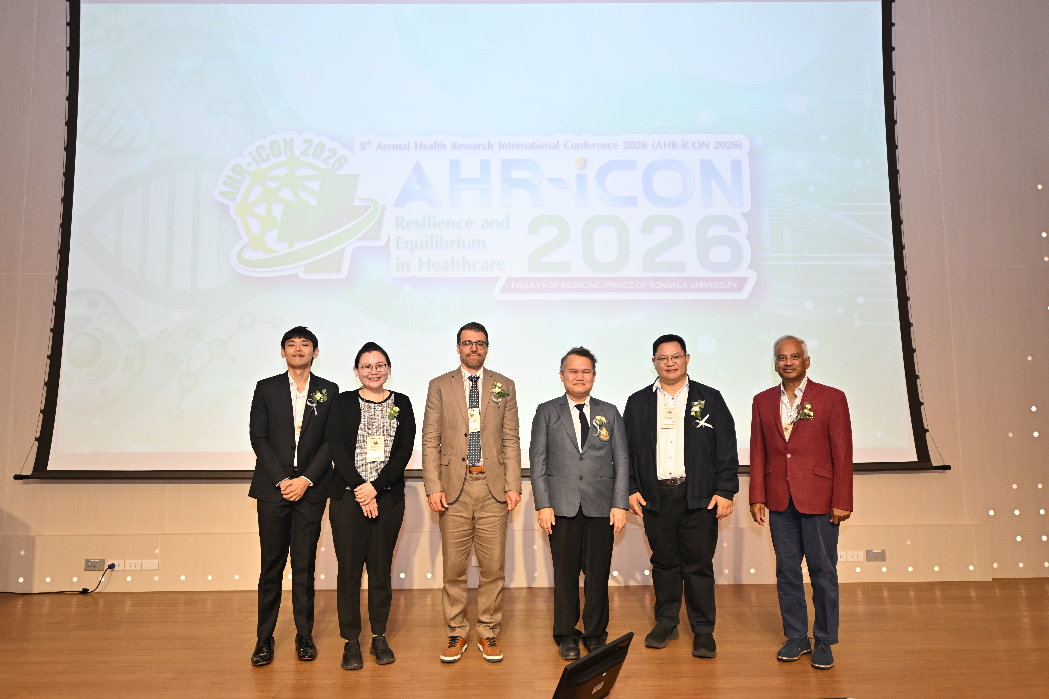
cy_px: 350
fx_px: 699
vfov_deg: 53.1
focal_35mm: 24
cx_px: 524
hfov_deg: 73.7
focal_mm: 24
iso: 800
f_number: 2.8
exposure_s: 1/200
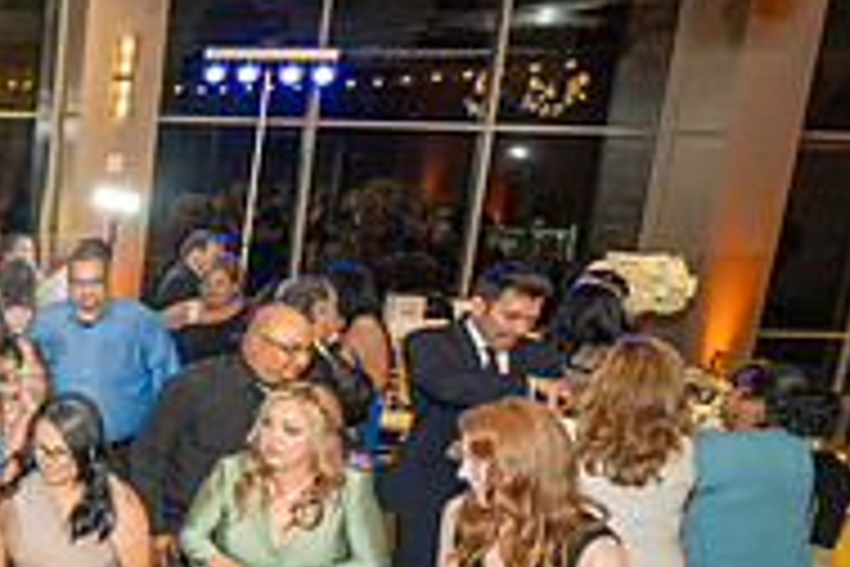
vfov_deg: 31.1
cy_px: 340
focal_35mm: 43
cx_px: -283
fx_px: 1015
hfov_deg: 32.6
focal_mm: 14
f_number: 2.8
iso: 1250
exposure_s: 1/200
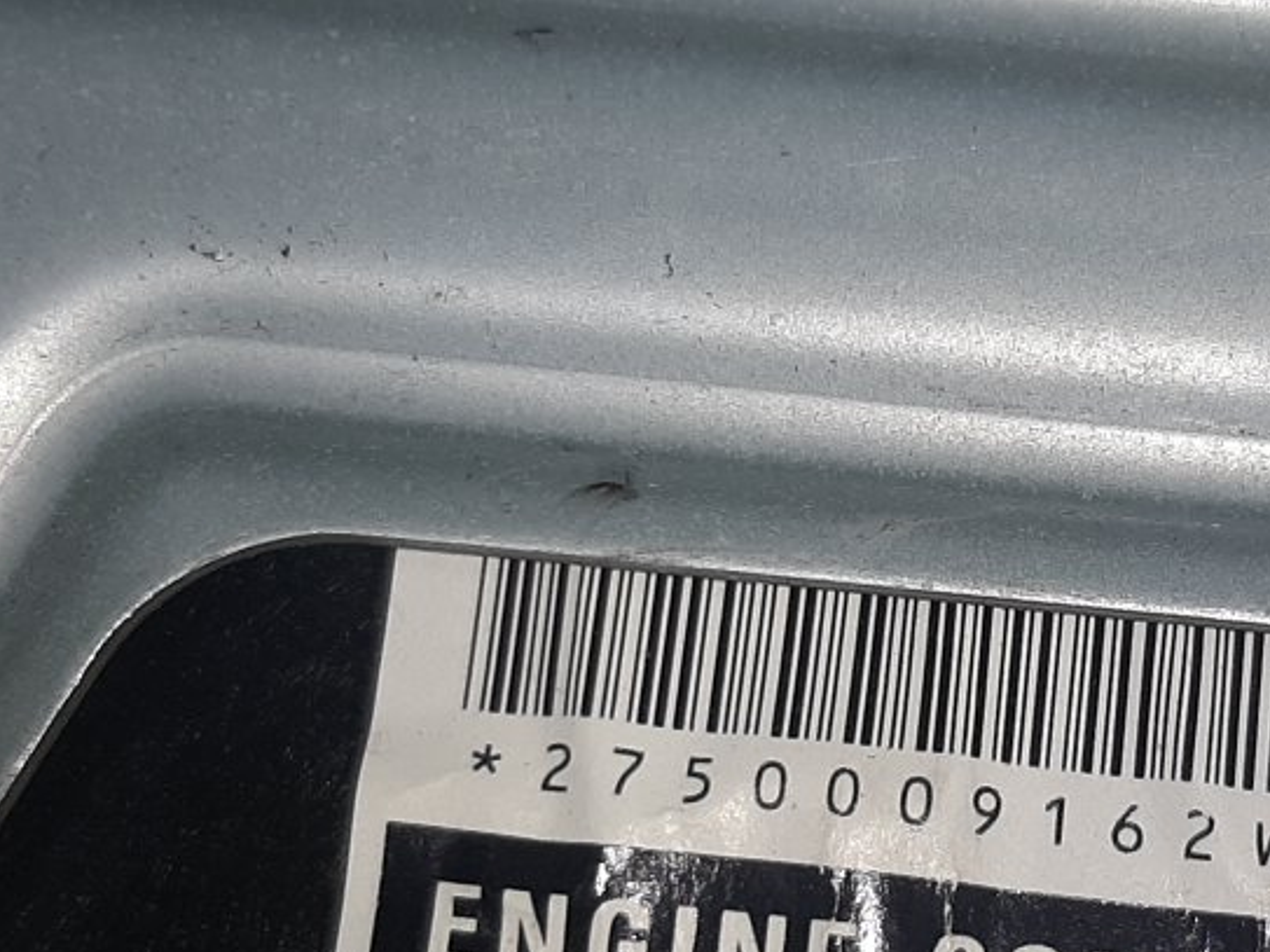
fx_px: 2531
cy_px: 734
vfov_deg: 21.1
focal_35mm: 69
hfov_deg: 27.9
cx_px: 912
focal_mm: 3.93
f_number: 1.7
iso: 40
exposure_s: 1/127
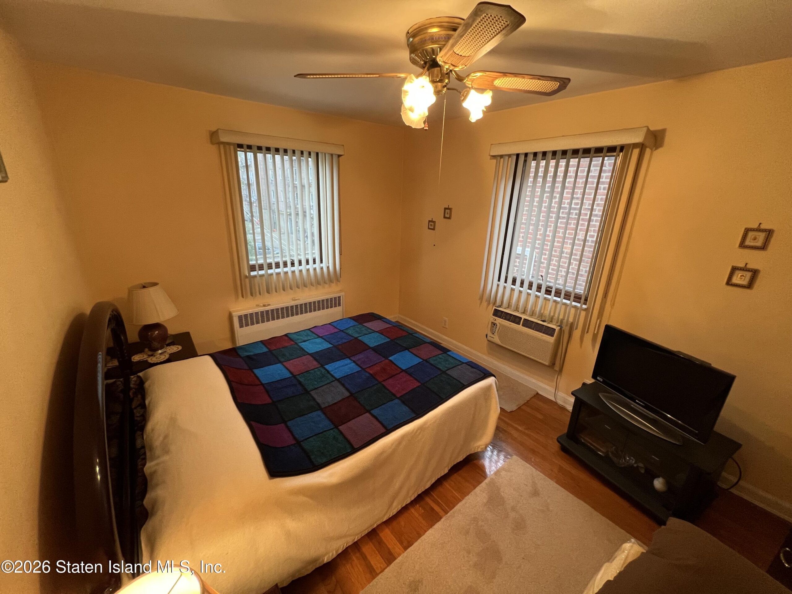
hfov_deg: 106.2
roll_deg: -2.7
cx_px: 396
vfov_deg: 89.9
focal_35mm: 13
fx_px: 297
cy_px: 297
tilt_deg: -19.2
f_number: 1.8
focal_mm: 1.57
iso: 250
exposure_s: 1/60
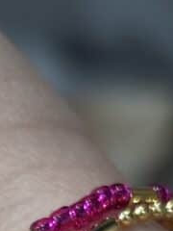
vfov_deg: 8.5
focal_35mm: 222
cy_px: 444
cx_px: -78
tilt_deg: -47.6
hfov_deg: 6.6
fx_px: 1479
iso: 50
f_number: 1.6
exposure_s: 1/100
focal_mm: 5.96
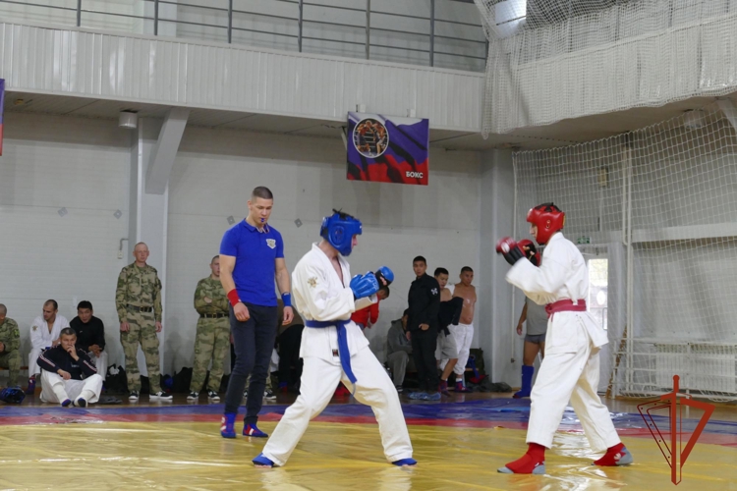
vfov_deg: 17.9
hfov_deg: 26.7
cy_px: 246
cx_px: 368
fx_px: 1556
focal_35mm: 76
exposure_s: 1/80
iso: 1000
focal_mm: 27.56
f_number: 3.7
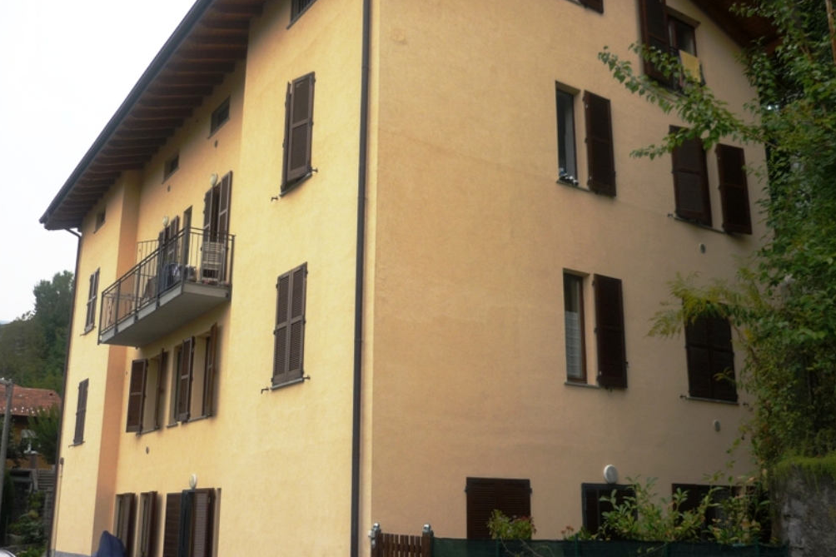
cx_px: 421
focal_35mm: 35
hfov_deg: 54.4
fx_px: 813
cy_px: 297
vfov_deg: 37.8
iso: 100
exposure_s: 1/160
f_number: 2.8
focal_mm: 5.5
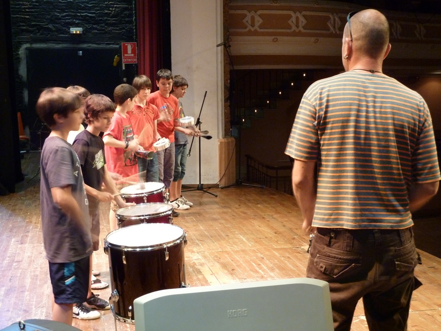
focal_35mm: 48
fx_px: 612
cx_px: 220
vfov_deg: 30.3
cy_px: 166
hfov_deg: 39.7
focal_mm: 7.9
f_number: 3.8
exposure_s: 1/8
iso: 400
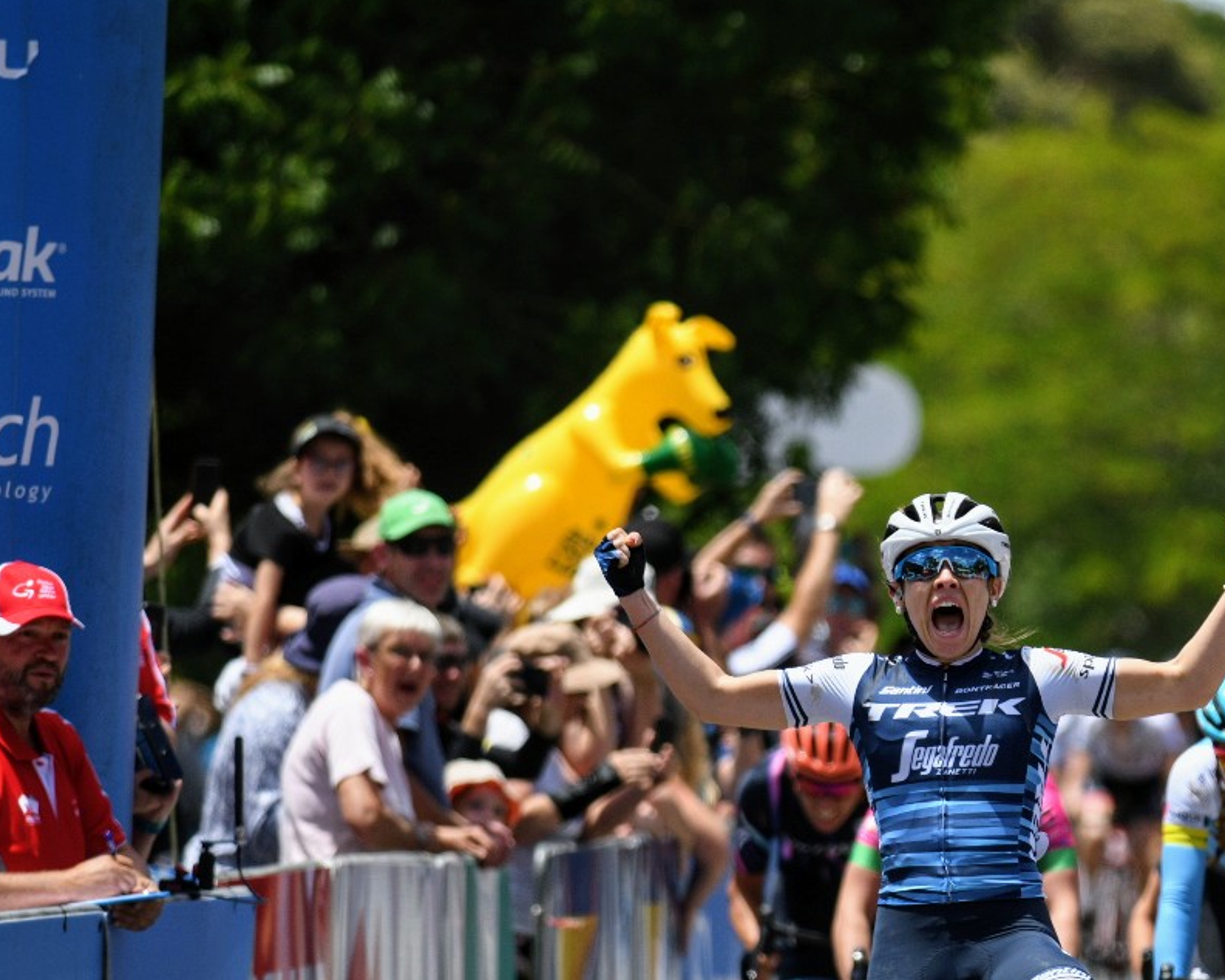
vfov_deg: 2.7
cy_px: 728
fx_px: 20854
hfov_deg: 3.4
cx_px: 1112
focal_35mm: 575
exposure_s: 1/2500
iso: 320
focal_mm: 300
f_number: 4.5
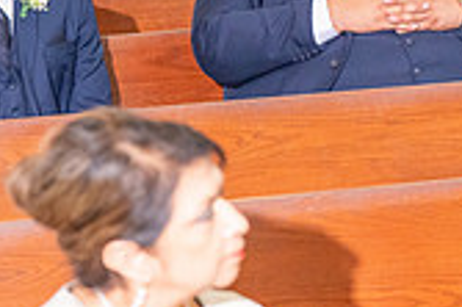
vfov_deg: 5.6
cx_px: 376
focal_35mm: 243
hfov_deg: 8.5
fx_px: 3115
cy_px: -90
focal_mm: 70
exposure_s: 1/200
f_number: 3.2
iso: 1000
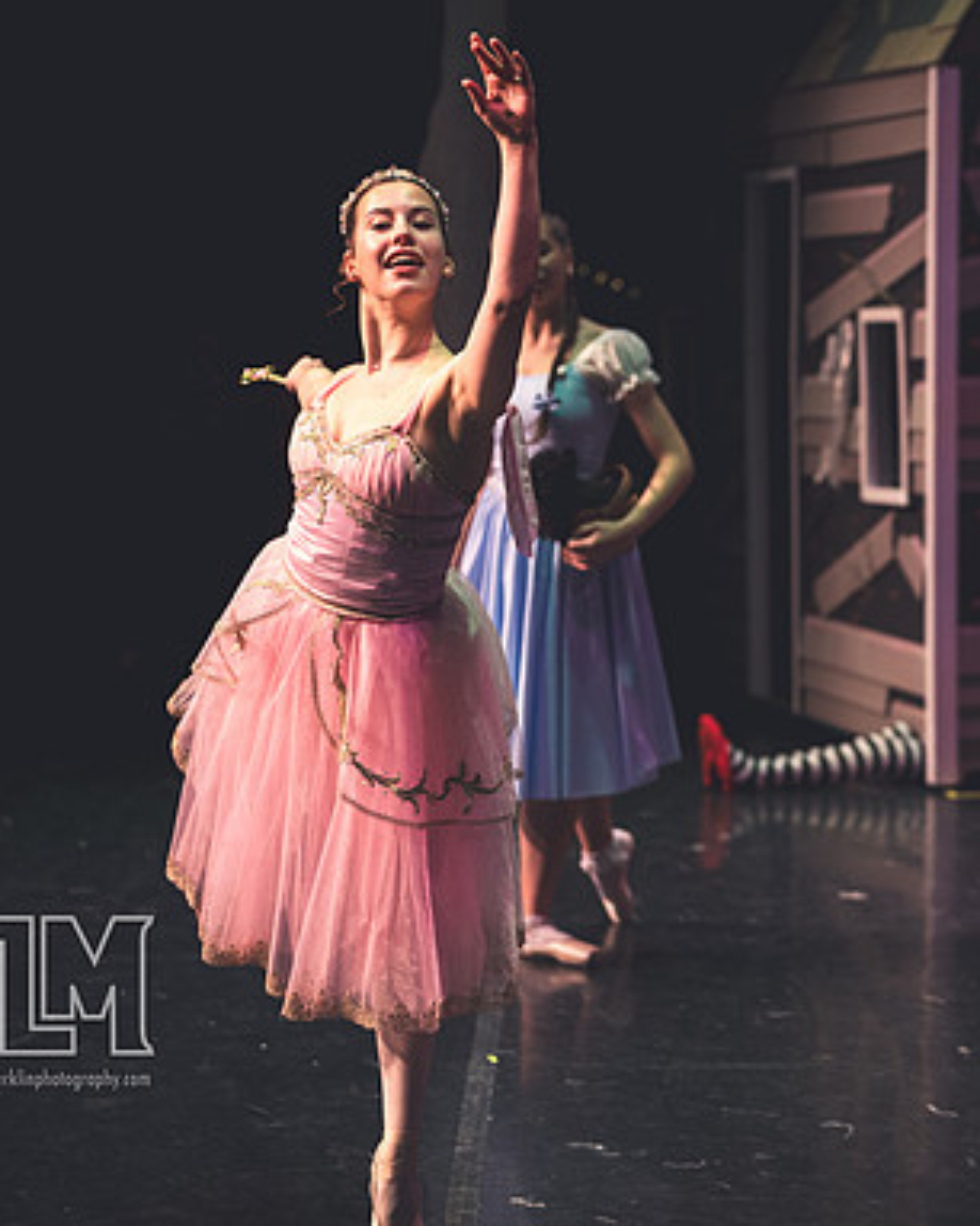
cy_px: 616
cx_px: 737
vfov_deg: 17.3
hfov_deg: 13.8
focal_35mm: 111
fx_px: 4028
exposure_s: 1/250
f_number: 2.8
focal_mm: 78
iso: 1600
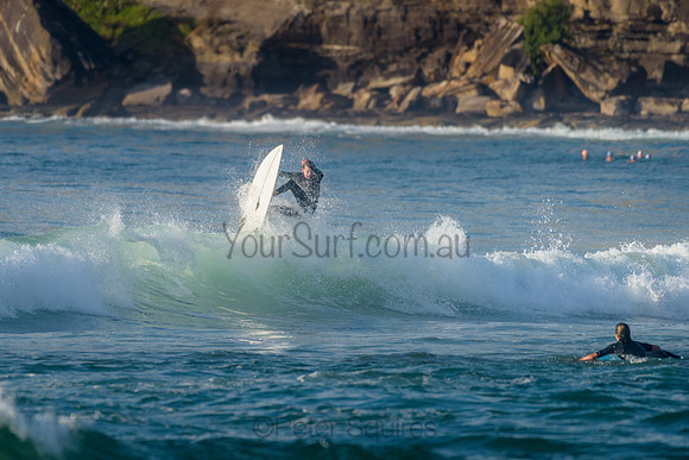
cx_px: 270
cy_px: 182
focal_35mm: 613
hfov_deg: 3.4
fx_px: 11737
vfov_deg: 2.2
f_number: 5.6
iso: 450
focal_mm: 500
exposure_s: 1/2000
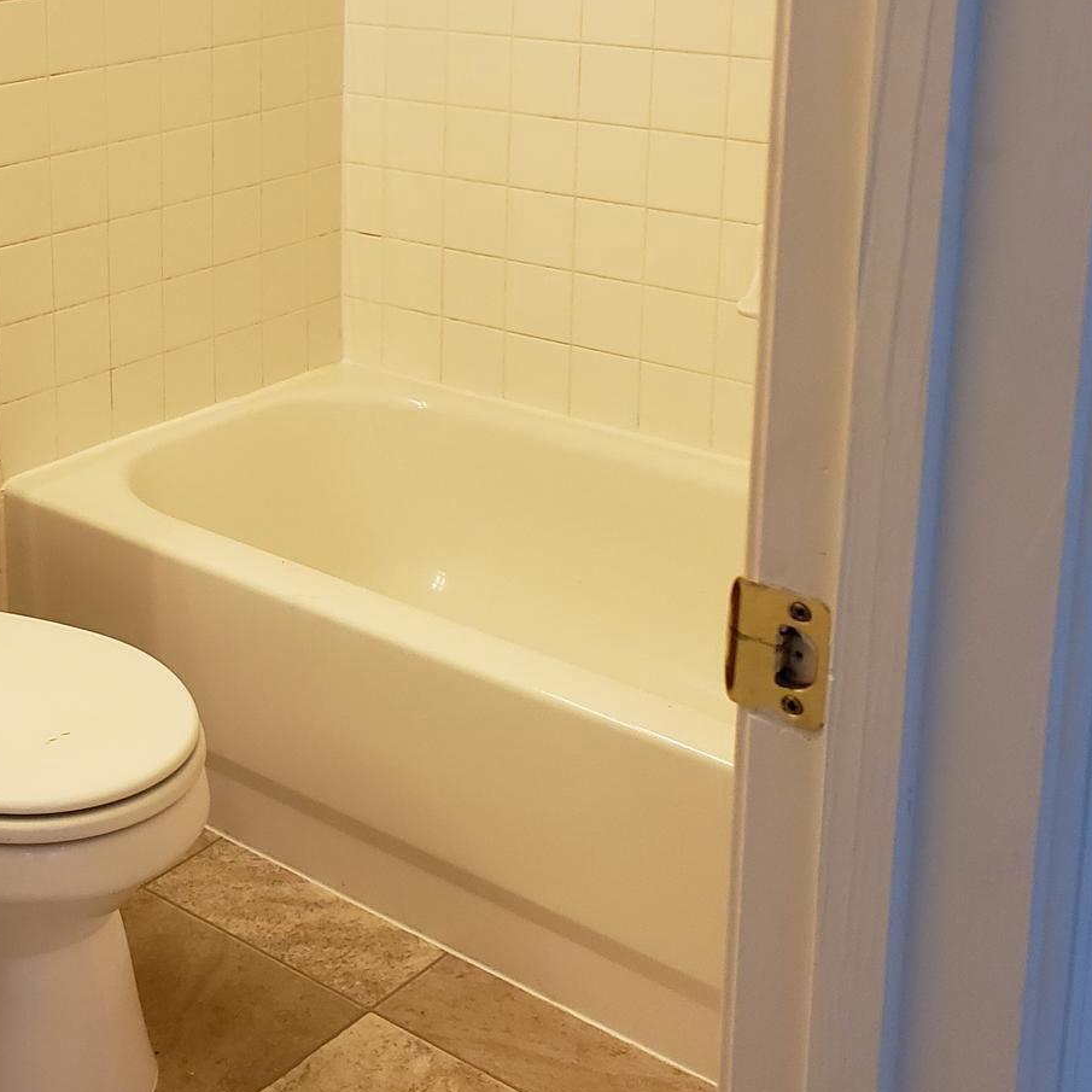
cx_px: 60
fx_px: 1856
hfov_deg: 30.9
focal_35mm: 52
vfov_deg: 31.9
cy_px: 209
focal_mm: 4.3
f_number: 2.4
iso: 200
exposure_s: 1/60
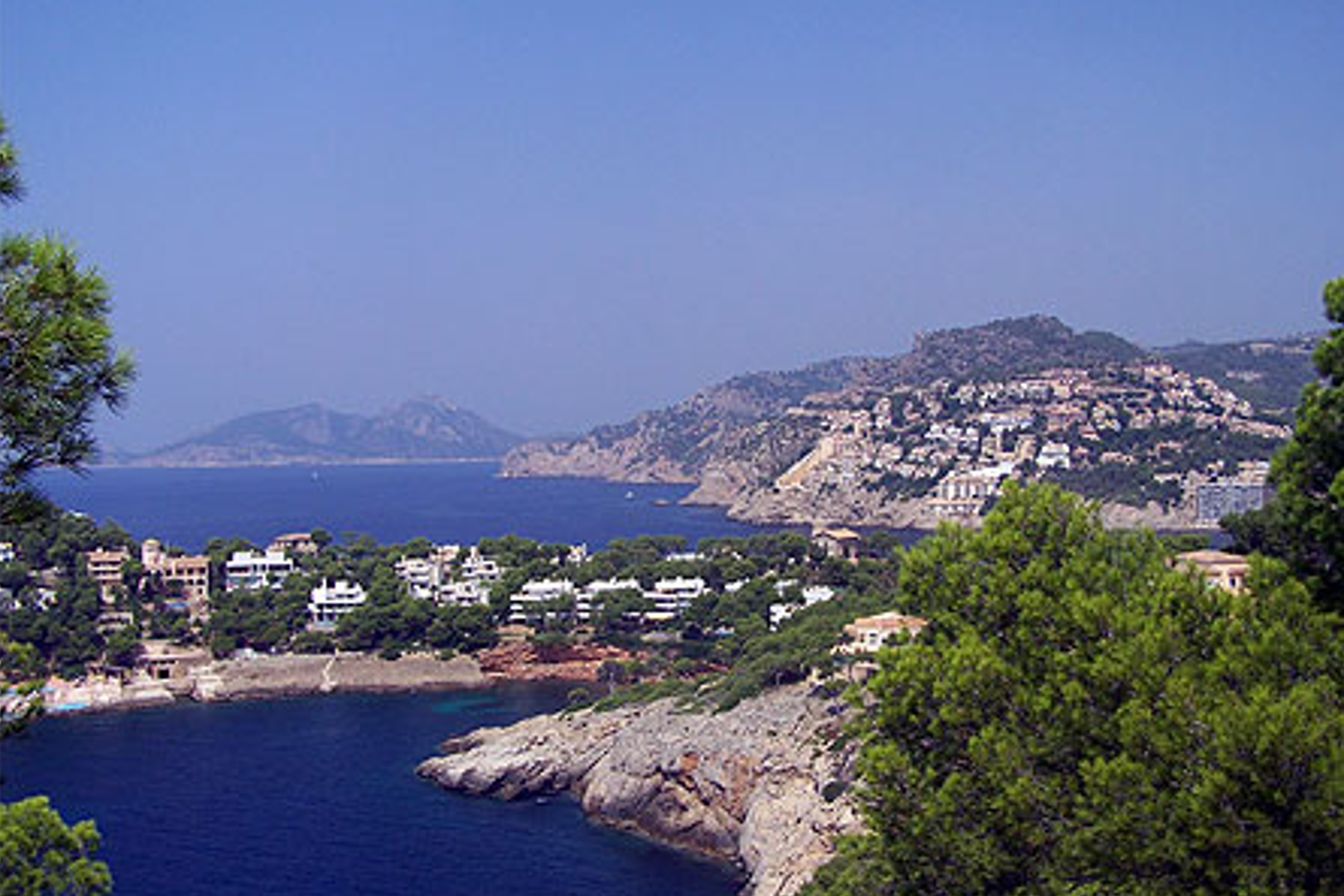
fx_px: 1494
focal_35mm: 40
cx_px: 677
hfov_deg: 48.4
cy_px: 446
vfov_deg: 33.4
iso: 64
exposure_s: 1/800
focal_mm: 6.3
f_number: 4
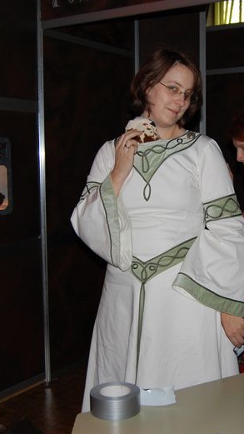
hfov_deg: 22.4
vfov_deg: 39.2
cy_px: 217
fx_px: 610
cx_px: 180
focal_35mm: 53
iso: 400
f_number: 3.8
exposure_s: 1/60
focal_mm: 22
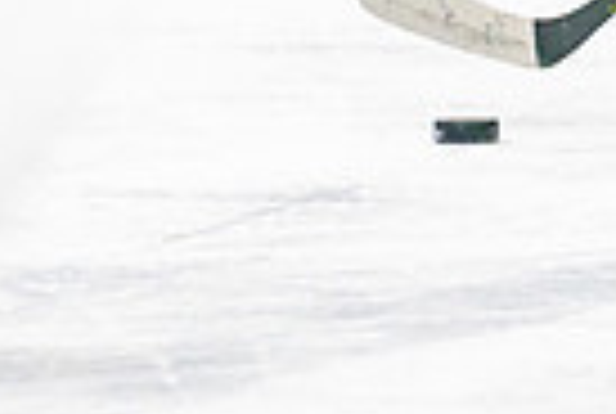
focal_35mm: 929
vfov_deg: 1.5
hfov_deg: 2.2
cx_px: 1029
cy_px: -37
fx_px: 15931
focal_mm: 140
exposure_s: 1/1250
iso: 3200
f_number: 2.8
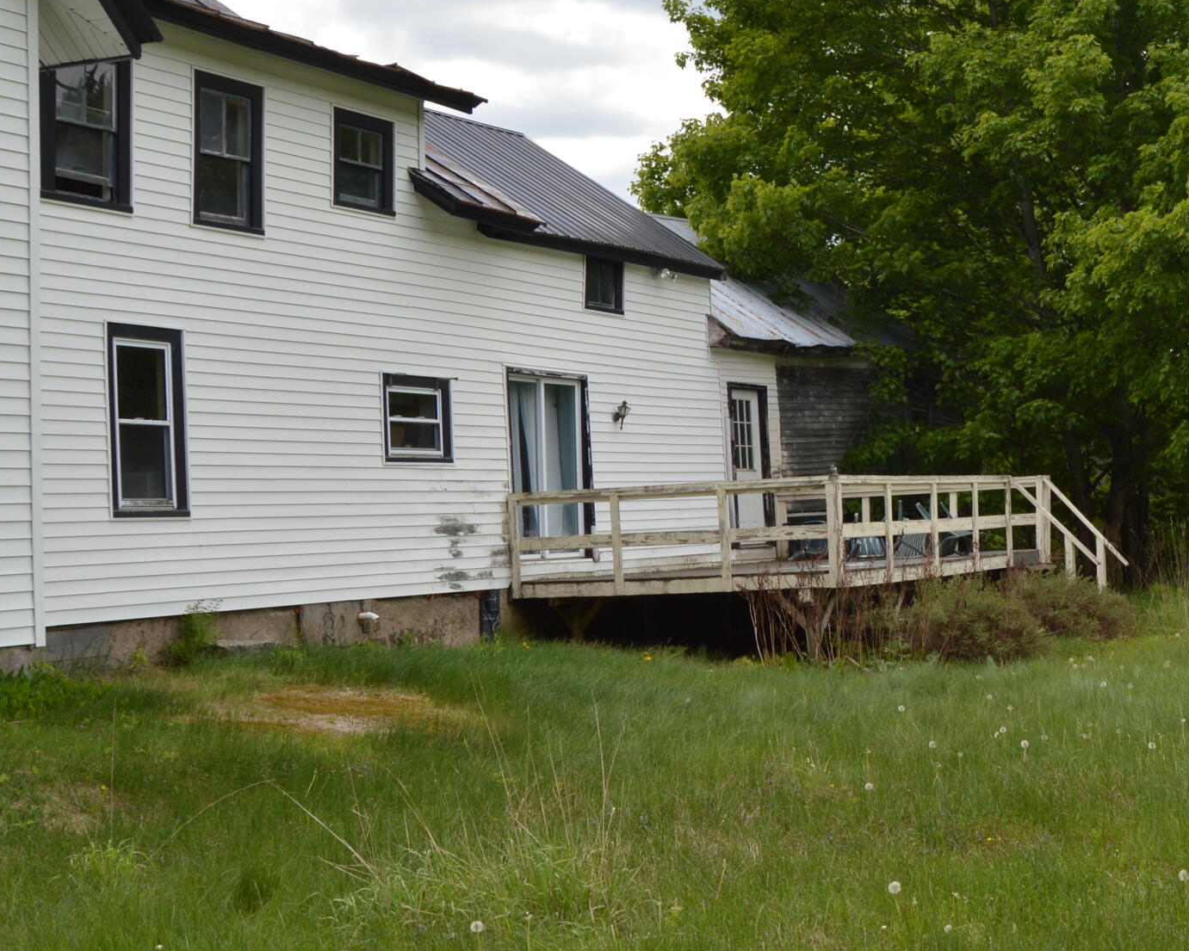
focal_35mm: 55
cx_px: 1105
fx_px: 1936
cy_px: 448
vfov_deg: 27.6
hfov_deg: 32.2
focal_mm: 18
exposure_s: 1/200
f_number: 7.1
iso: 100
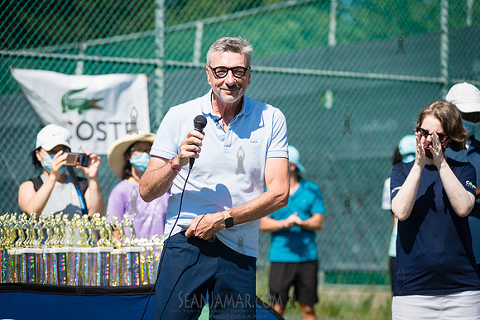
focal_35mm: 135
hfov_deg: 15.2
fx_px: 1800
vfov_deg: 10.2
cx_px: 240
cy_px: 160
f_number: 4.5
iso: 125
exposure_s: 1/1250
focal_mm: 135
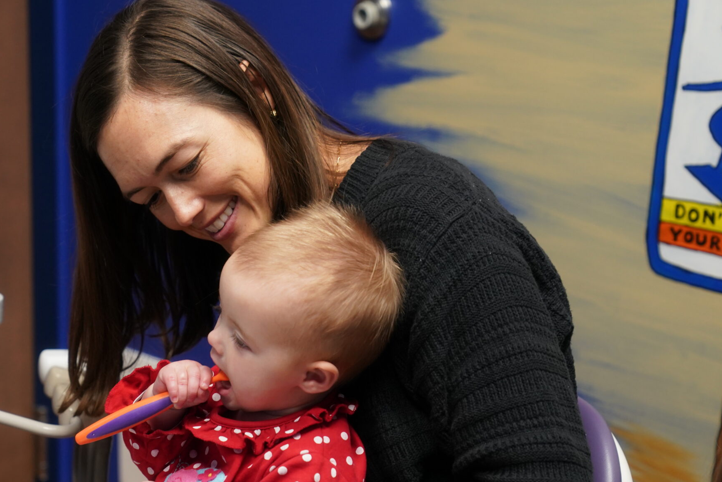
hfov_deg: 19.7
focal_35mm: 103
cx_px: 208
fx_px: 2066
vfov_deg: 13.3
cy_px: 341
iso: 1600
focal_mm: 70
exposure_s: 1/100
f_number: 3.5
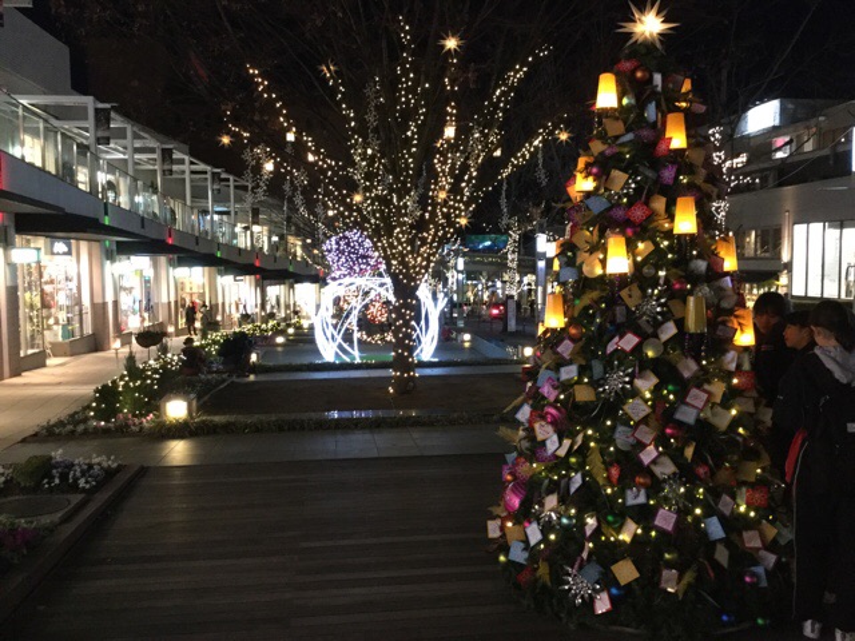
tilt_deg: -5.5
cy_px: 320
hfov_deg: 58.4
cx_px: 428
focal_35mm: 31
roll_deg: -1.3
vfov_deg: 45.4
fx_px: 766
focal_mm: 3.3
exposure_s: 1/15
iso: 200
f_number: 2.4
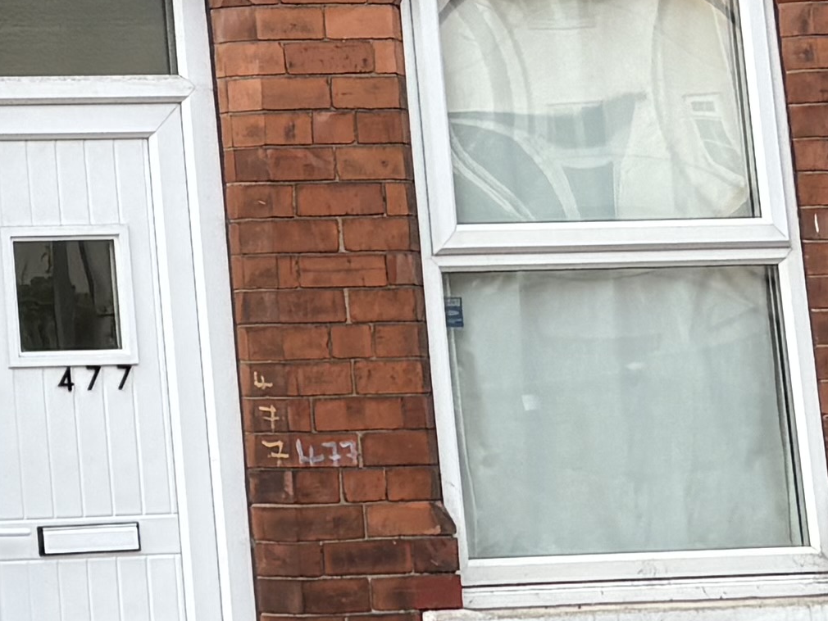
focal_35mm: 147
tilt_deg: +7.9
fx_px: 3517
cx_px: -933
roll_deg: +0.8
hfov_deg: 11.7
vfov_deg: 9.9
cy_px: -156
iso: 50
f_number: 1.6
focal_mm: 5.96
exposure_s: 1/1135
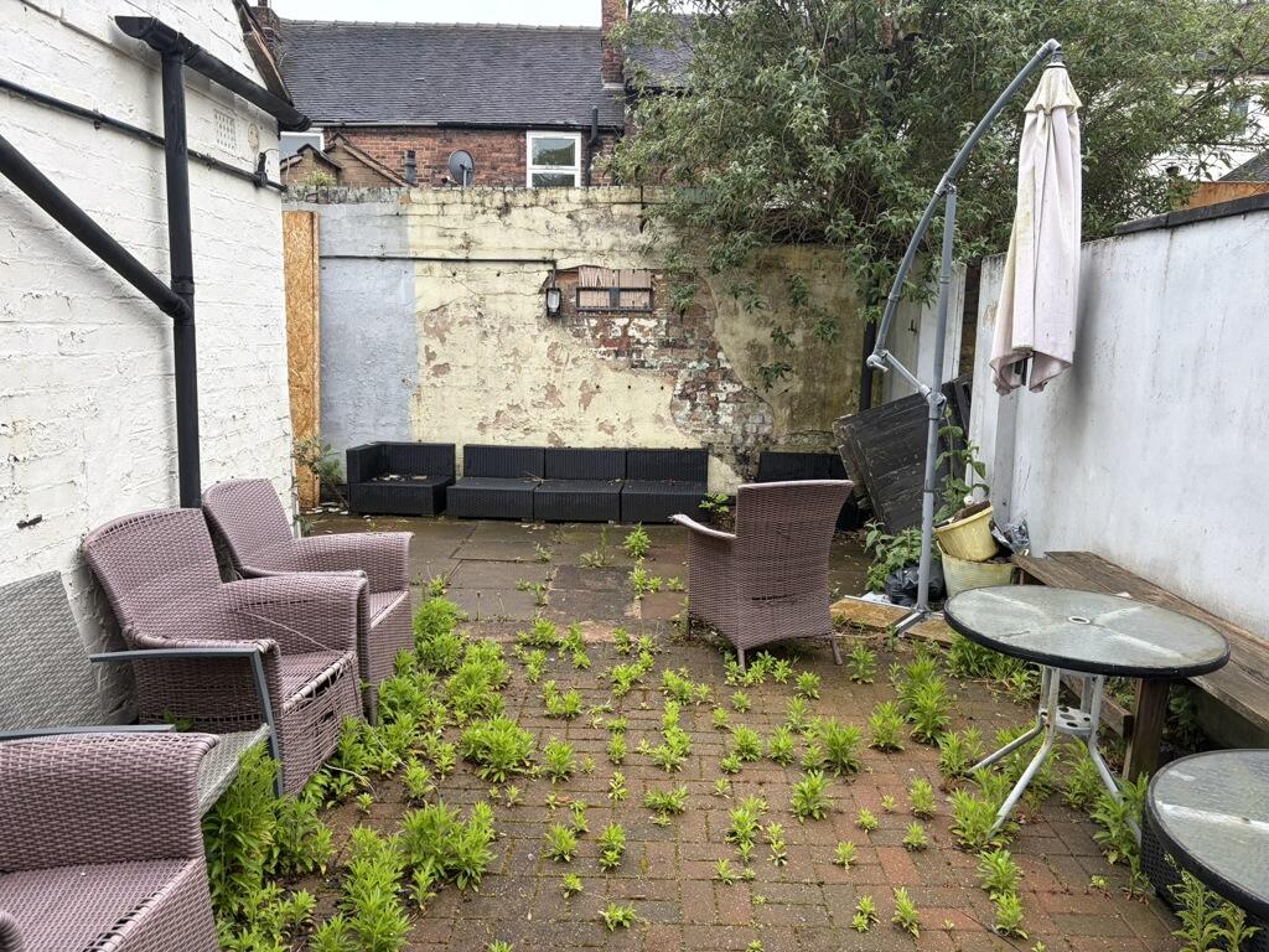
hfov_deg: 67.3
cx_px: 634
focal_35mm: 26
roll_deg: -2.1
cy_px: 476
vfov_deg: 53.1
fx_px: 953
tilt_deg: -11.4
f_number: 1.6
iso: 40
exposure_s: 1/185
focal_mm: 5.96
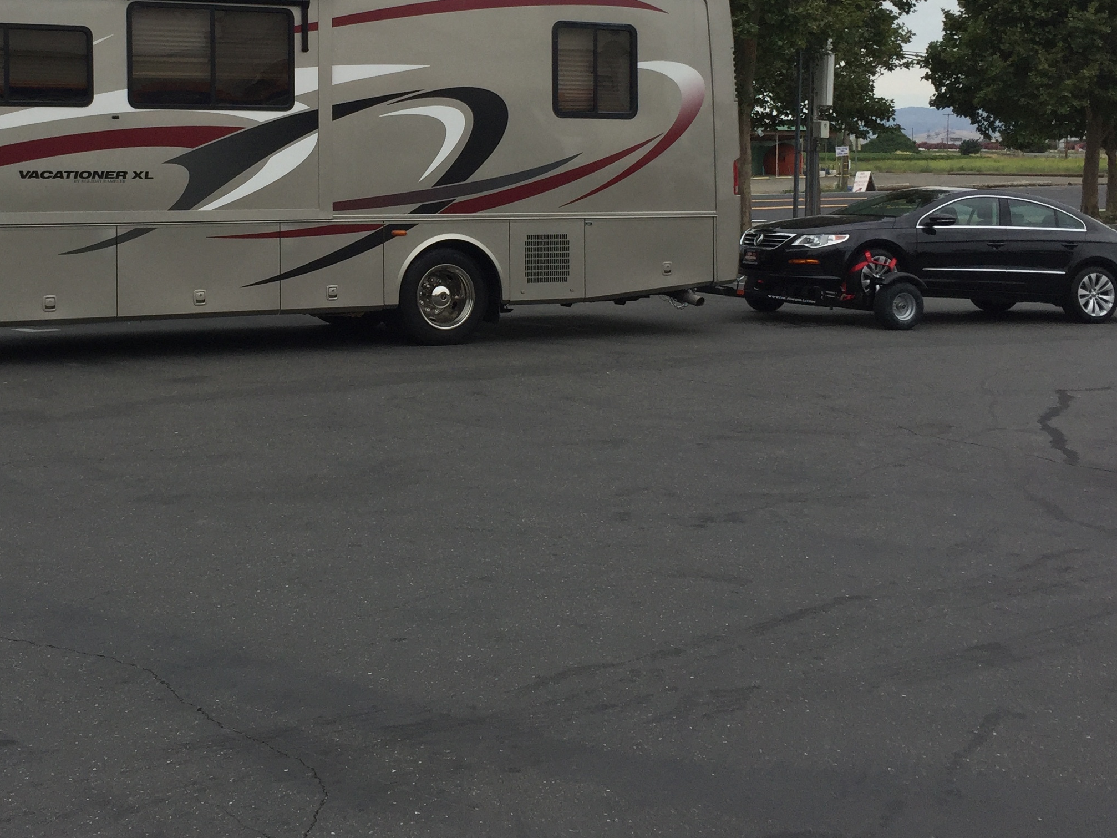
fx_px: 1516
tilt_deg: -1.8
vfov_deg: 30.2
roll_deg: -1.3
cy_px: 188
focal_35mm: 47
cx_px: 361
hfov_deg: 39.9
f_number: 2.2
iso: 32
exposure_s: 1/2639
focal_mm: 4.15
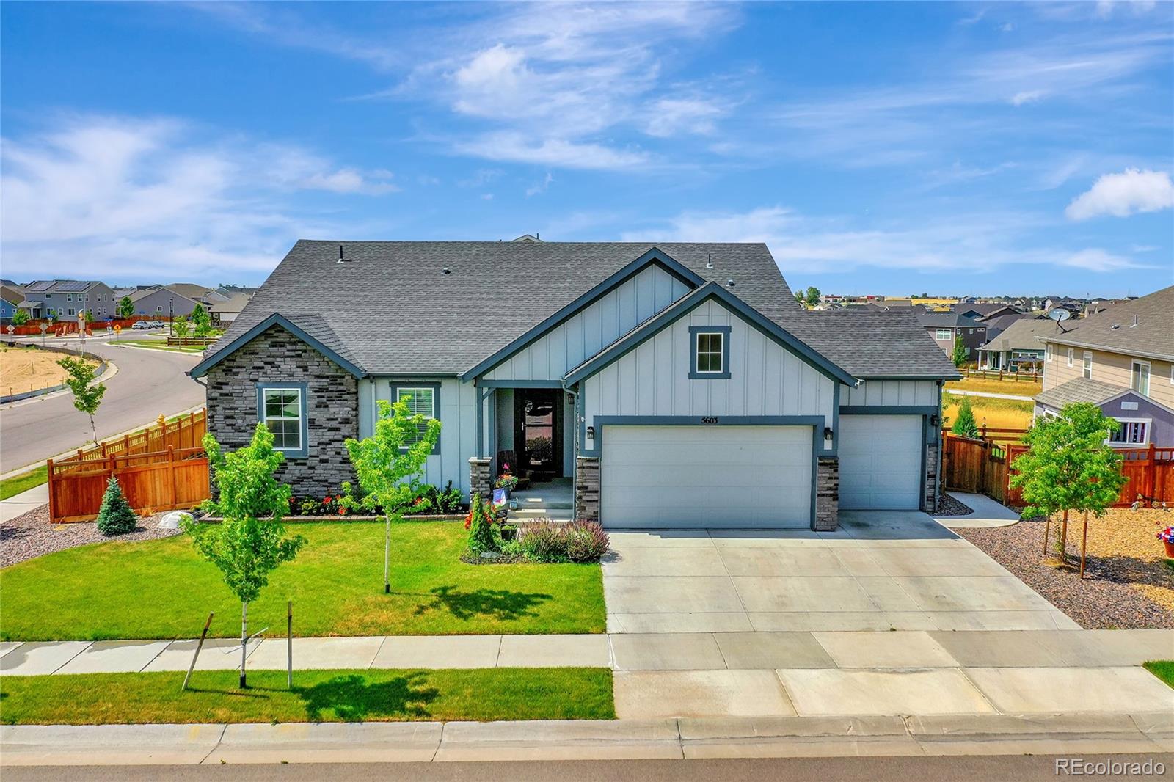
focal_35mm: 28
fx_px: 913
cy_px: 391
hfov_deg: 65.5
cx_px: 587
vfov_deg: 46.4
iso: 100
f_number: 6.3
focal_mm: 10.26
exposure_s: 1/640
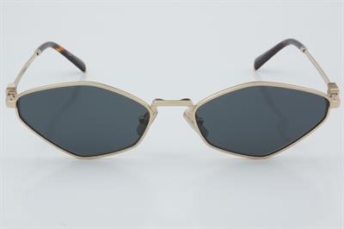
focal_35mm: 82
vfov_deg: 16.5
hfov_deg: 24.6
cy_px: 114
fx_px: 788
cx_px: 172
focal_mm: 55
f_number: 32
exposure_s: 1/4
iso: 100
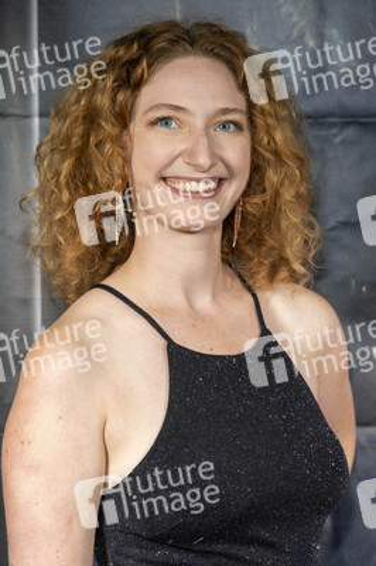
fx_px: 1397
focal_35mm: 89
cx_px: 188
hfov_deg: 15.3
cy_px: 283
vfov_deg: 22.9
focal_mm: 89
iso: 800
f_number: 5.6
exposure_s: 1/200
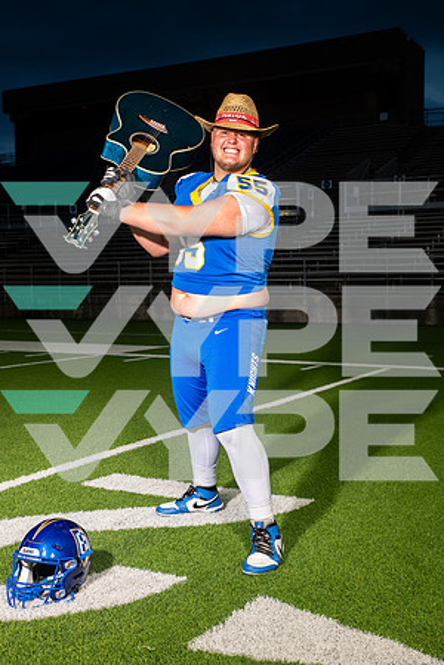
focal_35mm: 44
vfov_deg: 44.5
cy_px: 332
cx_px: 222
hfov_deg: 30.5
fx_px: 814
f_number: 7.1
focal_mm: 44
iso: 800
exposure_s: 1/320
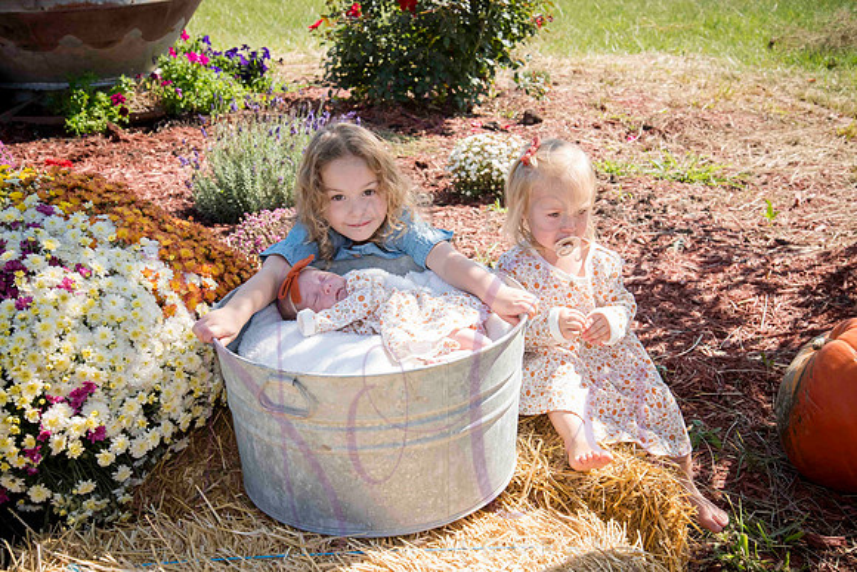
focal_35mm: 52
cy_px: 286
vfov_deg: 26.0
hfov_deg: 38.2
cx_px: 428
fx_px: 1238
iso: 400
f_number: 8
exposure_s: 1/320
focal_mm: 52
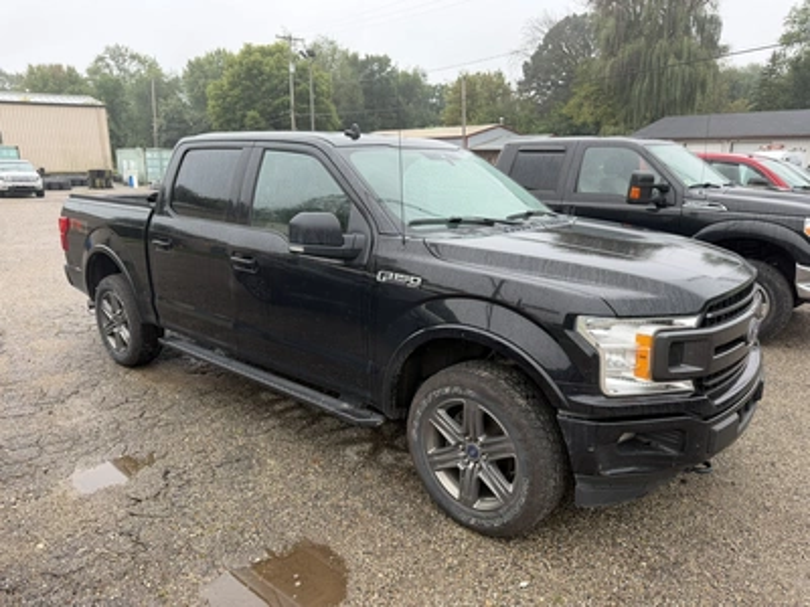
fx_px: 562
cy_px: 304
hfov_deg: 71.6
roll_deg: +1.5
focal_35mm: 24
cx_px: 405
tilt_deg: -15.2
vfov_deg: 56.8
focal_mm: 6.76
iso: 100
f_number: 1.78
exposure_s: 1/336
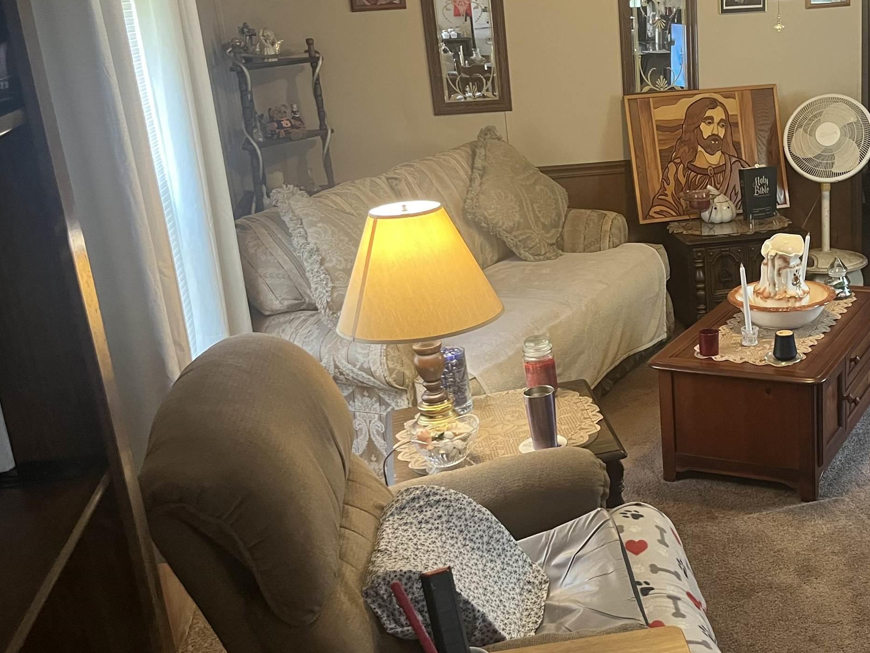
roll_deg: +2.7
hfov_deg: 42.1
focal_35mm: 43
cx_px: 681
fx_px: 1081
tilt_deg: -18.0
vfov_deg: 33.6
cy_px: 309
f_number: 1.6
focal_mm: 5.1
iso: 500
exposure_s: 1/60
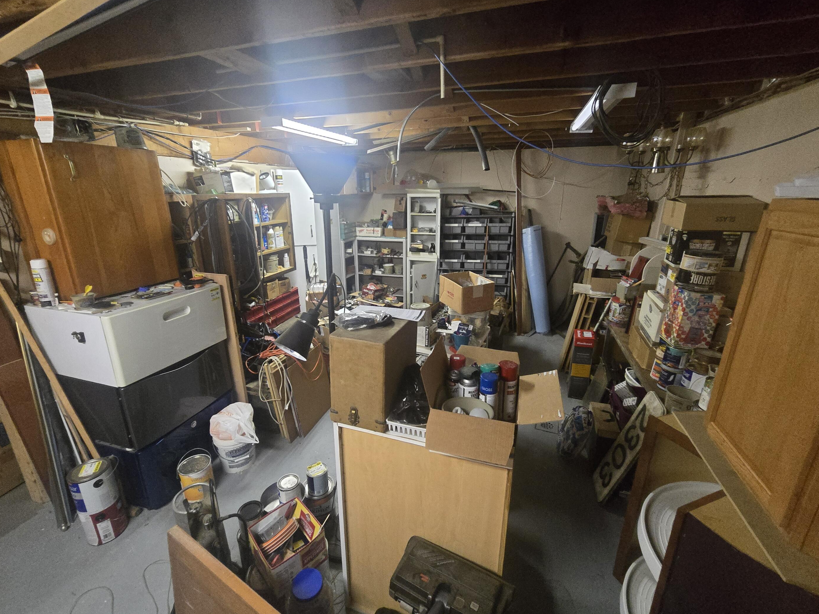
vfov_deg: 85.7
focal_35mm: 14
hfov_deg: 102.0
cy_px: 308
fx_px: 331
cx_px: 395
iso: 1250
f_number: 2.2
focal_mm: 2.2
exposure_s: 1/60
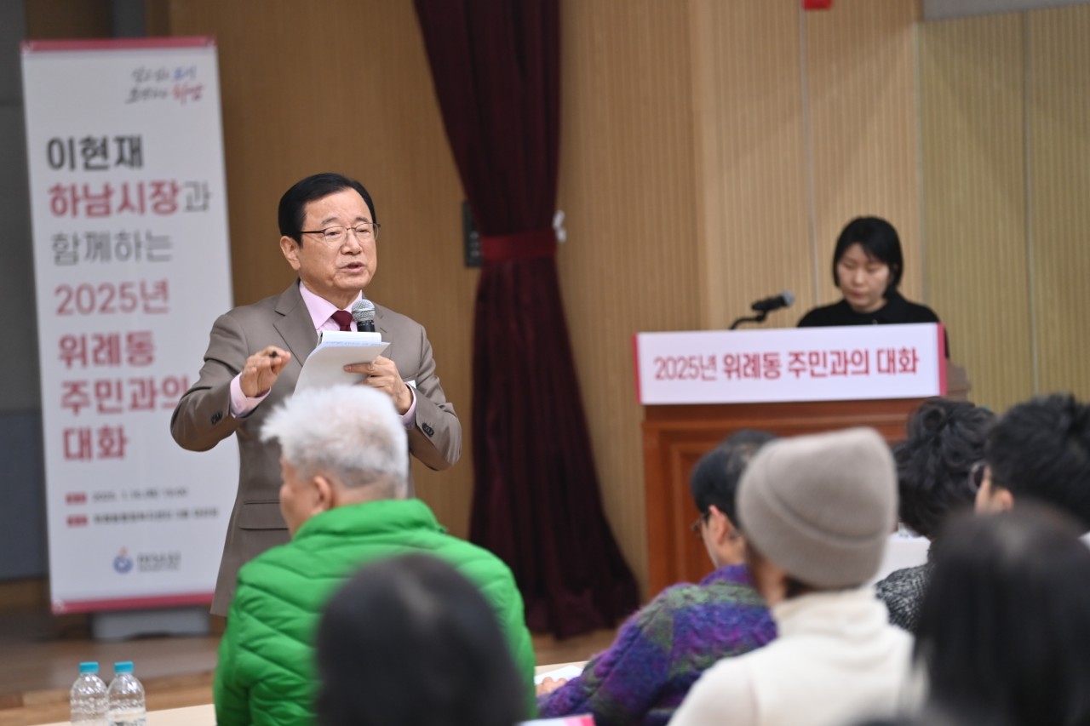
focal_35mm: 150
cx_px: 545
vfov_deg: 9.1
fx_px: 4541
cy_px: 363
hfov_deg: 13.7
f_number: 3.2
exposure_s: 1/125
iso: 1250
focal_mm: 150
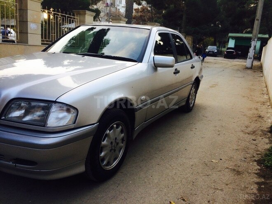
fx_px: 228
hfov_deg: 61.7
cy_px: 102
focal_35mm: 29
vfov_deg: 48.2
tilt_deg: -12.6
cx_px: 136
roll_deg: -4.9
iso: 32
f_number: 2.2
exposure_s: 1/191
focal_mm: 4.15
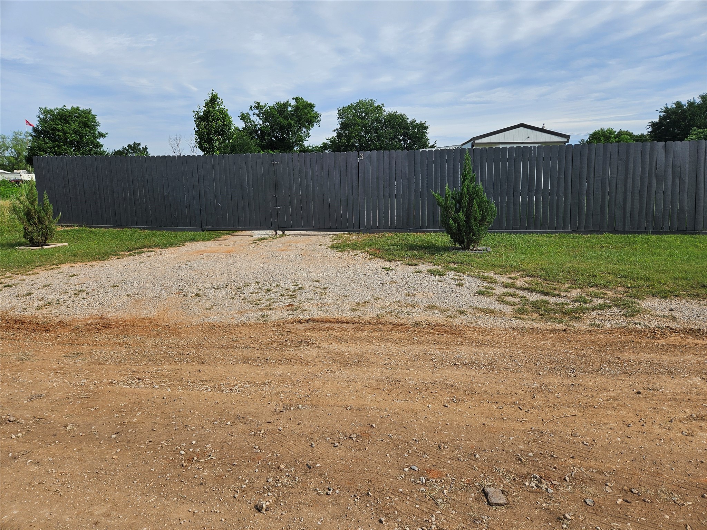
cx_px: 354
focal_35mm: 23
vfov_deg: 58.9
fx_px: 470
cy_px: 265
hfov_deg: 73.9
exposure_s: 1/2456
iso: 25
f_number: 1.8
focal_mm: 5.4
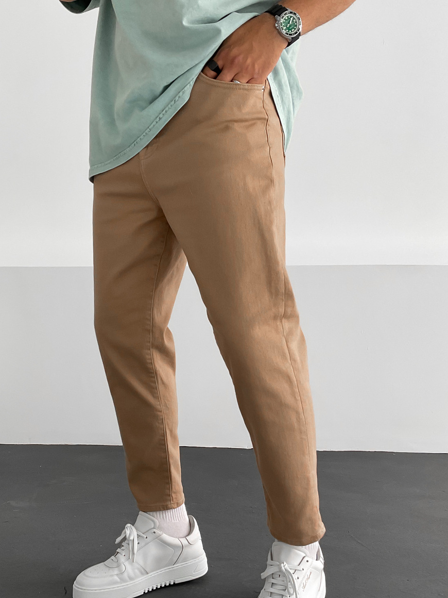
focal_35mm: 40
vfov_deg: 46.7
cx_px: 188
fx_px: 690
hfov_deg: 35.9
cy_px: 330
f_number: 1.8
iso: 50
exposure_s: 1/120
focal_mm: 3
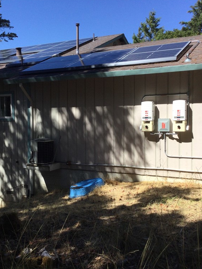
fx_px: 327
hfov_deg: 34.3
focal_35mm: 42
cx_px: 89
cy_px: 133
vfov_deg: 44.8
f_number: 2.4
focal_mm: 3.3
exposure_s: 1/1131
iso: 25
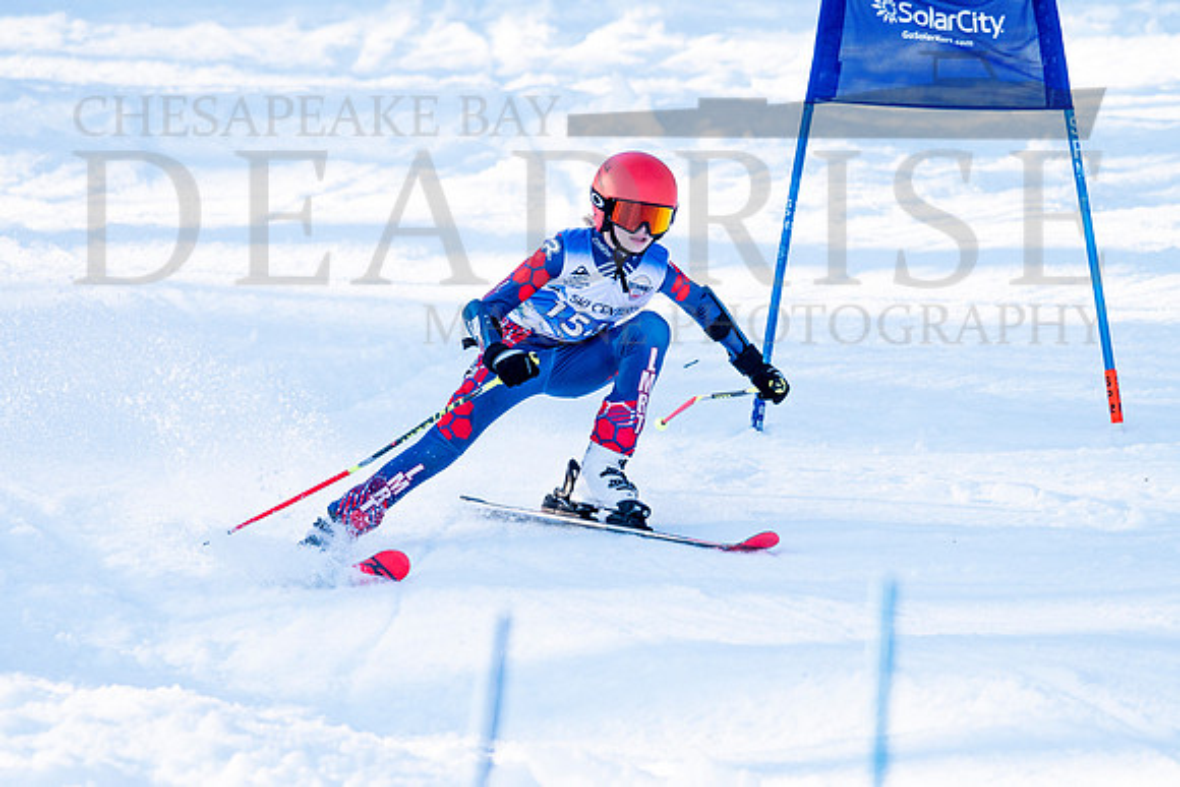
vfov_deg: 2.1
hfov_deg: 3.2
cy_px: 449
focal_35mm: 640
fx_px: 20994
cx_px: 566
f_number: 8
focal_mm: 560
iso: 1250
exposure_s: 1/2000
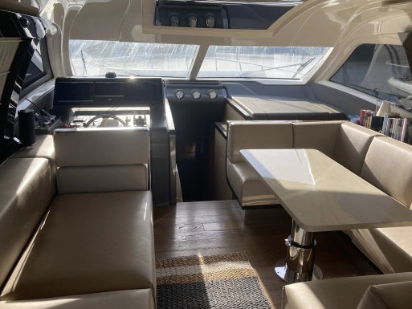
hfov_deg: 60.0
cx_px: 209
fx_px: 357
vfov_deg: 46.8
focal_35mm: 30
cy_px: 145
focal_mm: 3.99
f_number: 1.8
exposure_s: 1/466
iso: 20
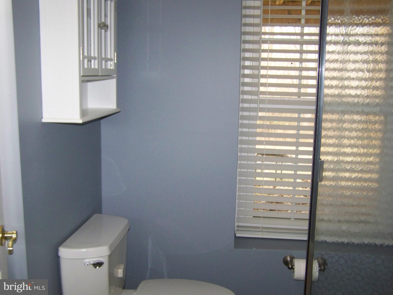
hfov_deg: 49.0
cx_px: 196
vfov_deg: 37.7
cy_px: 148
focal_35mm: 38
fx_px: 431
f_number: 2.8
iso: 200
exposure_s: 1/30
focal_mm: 6.3
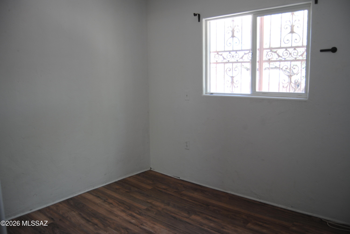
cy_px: 117
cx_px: 175
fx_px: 263
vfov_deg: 48.0
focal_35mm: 27
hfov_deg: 67.3
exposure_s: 1/30
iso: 200
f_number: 3.5
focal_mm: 18
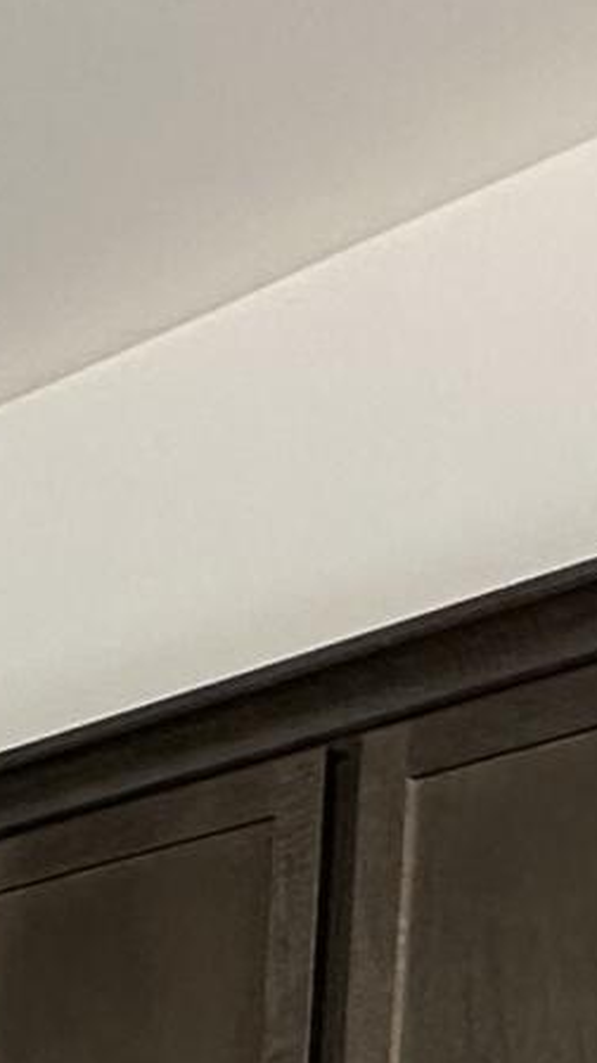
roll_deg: -0.2
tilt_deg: -9.3
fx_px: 2875
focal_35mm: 102
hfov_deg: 10.3
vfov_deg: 16.0
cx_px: -836
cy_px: 2159
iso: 125
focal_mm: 2.22
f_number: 2.2
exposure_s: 1/99
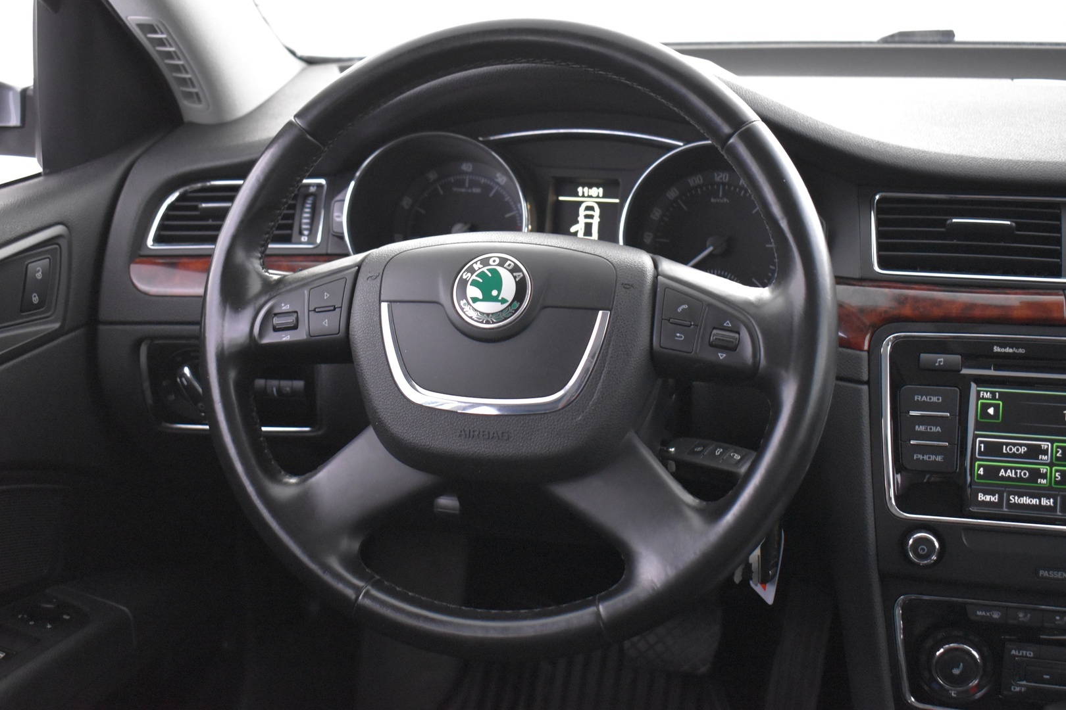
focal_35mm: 44
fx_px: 1288
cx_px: 533
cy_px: 355
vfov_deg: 30.8
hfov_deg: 45.0
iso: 3200
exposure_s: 1/10
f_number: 4.2
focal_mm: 29
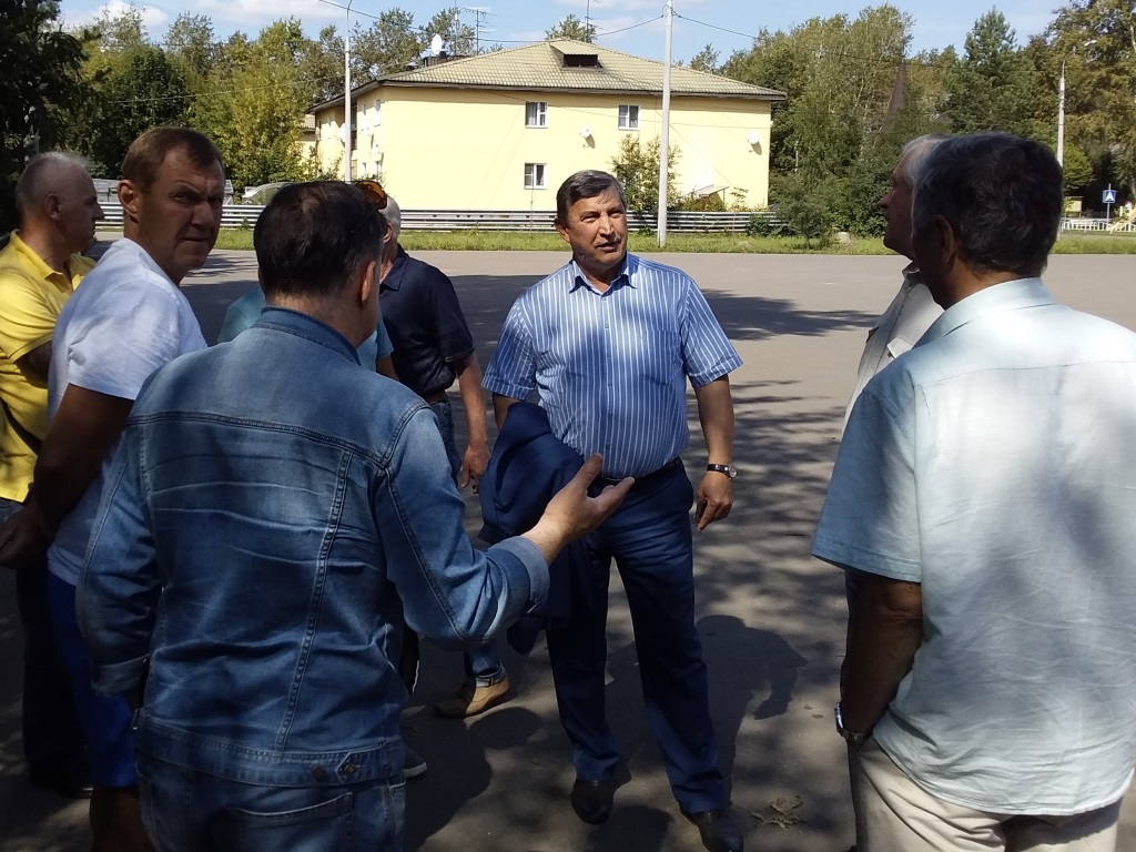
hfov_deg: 58.4
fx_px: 1017
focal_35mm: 31
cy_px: 426
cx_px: 568
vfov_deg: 45.4
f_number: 2.2
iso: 40
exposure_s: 1/1263
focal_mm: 3.3
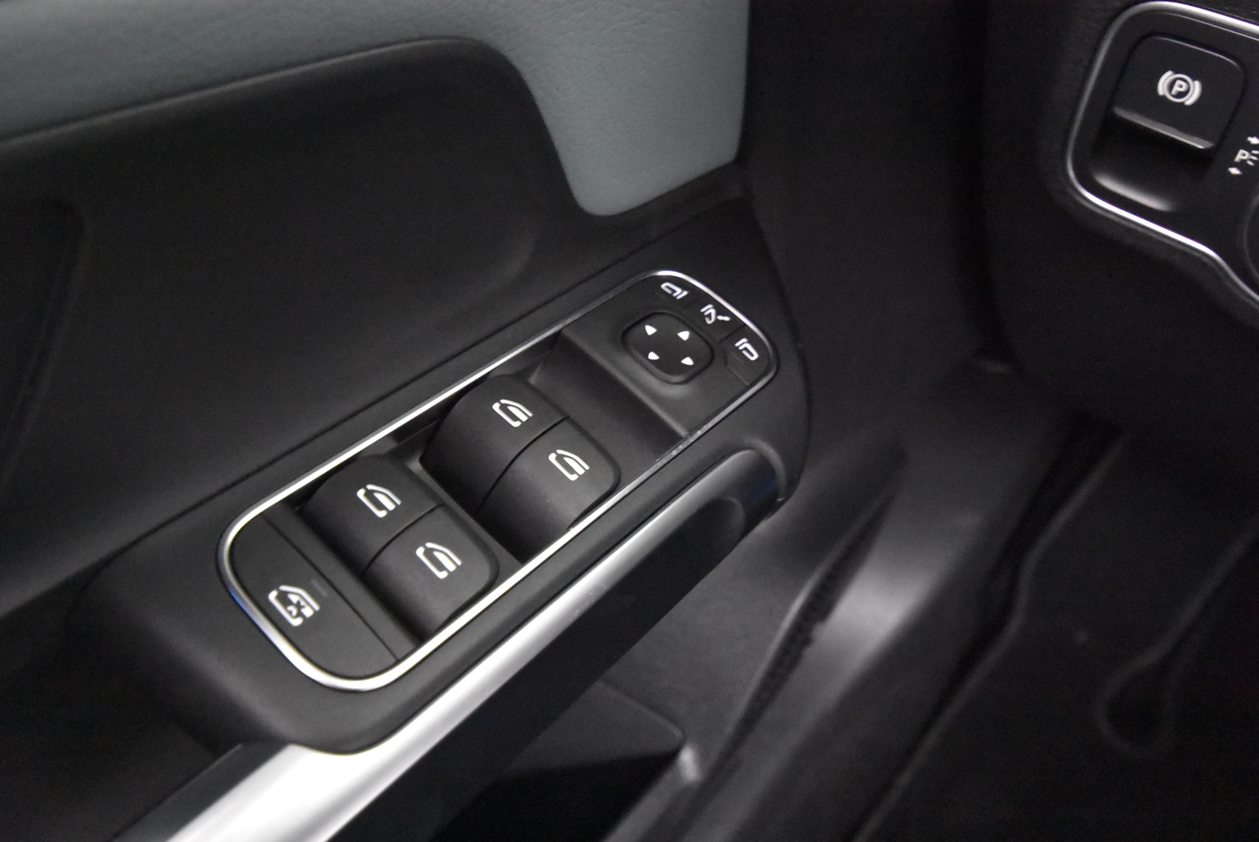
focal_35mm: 30
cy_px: 421
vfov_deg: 43.7
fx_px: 1050
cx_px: 630
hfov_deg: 61.9
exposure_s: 1/10
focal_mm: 20
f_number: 5.6
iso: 12800
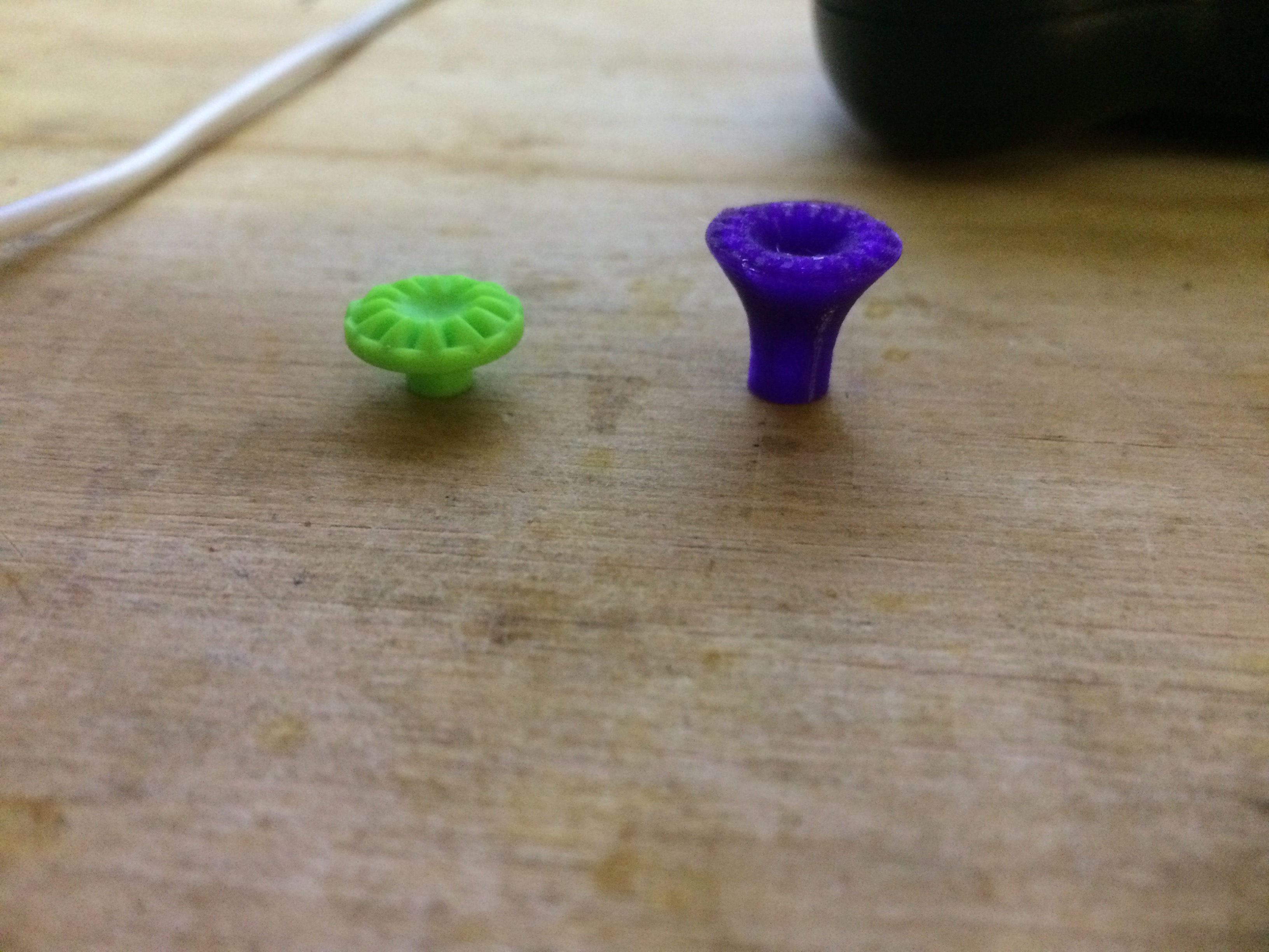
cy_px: 476
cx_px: 634
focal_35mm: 29
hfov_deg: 61.7
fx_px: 1063
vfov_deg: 48.2
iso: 400
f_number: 2.2
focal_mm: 4.15
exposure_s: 1/15
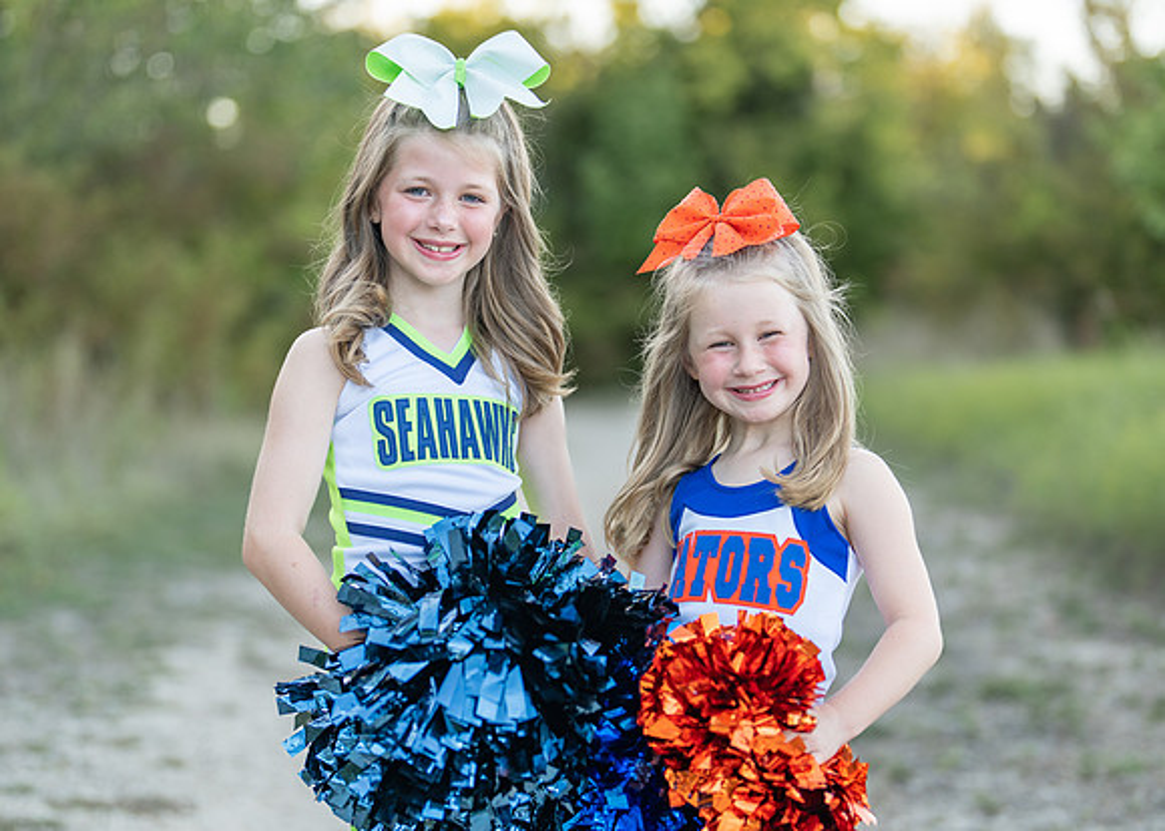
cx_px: 583
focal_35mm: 70
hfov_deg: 28.3
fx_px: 2311
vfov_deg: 20.4
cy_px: 467
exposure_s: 1/640
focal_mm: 50
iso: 100
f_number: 1.2
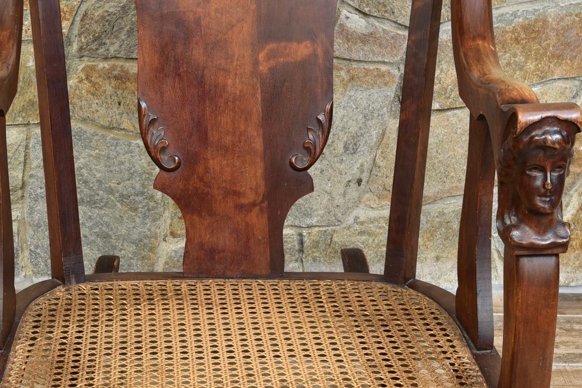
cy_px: 274
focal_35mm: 92
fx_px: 1487
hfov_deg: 22.1
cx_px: 240
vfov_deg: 14.8
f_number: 11
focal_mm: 42
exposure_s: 1/60
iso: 100
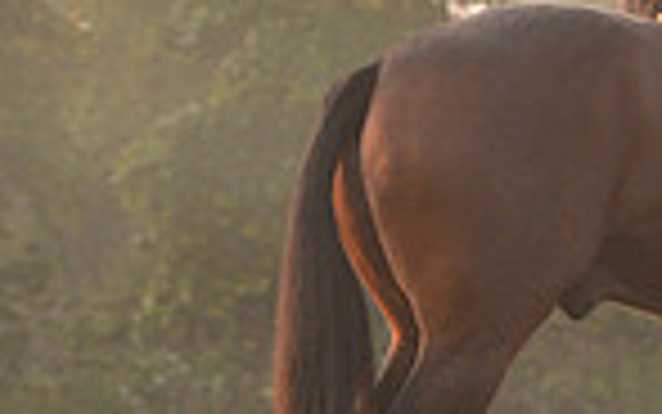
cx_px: 1225
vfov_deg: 1.6
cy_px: 32
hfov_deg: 2.6
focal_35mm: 804
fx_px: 14511
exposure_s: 1/500
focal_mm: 200
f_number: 5.6
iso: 2500
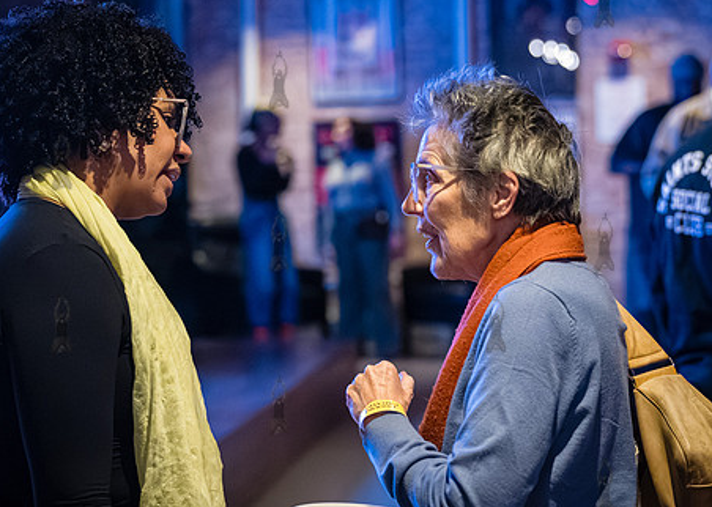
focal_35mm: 99
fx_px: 2000
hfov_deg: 20.2
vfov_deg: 14.4
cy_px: 215
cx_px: 332
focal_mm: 68
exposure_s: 1/250
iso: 16000
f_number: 2.8
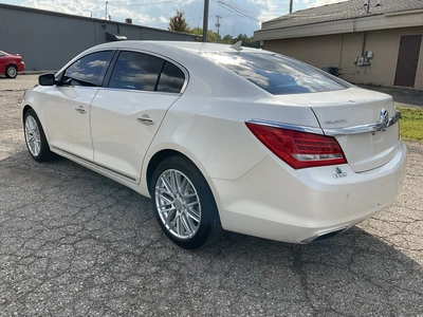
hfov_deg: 61.7
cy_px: 158
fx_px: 354
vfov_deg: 48.2
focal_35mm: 29
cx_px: 212
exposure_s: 1/1412
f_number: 1.8
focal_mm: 3
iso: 25
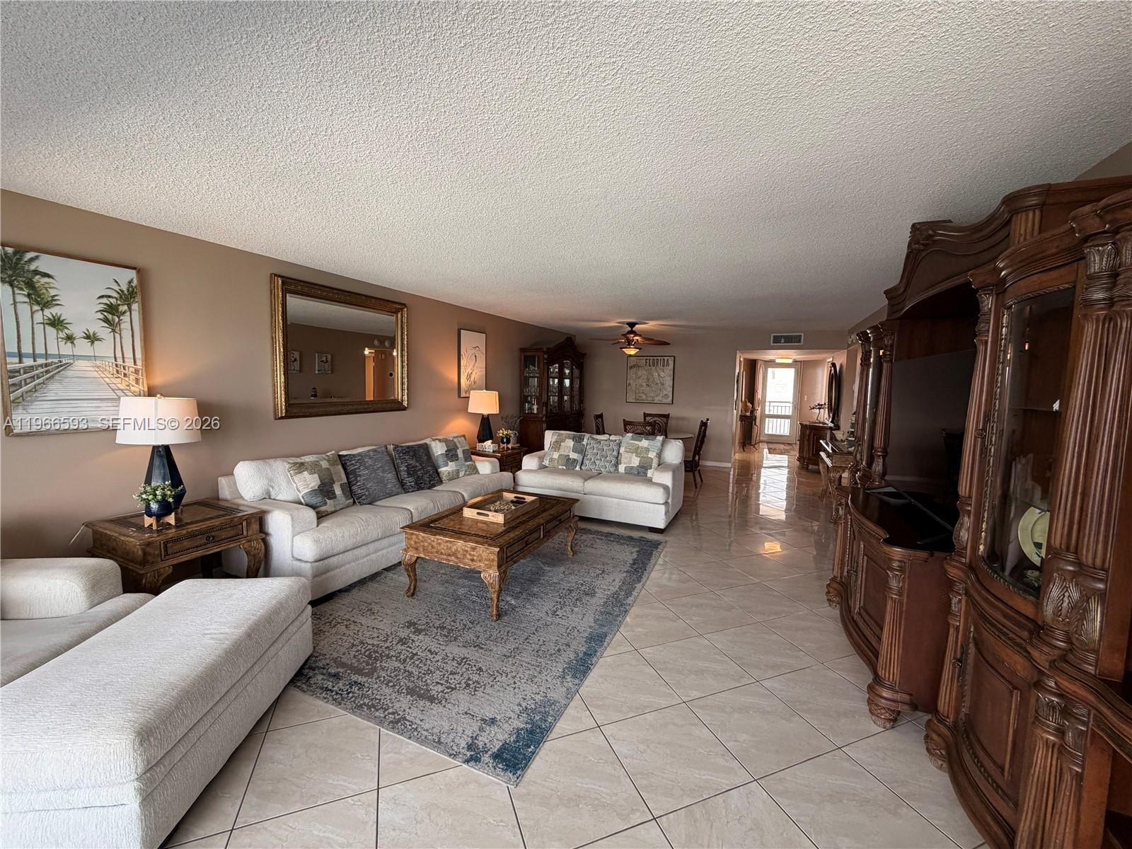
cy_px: 424
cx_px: 566
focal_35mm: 14
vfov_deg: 85.7
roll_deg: -1.1
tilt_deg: -5.6
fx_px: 458
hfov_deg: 102.1
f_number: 2.2
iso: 200
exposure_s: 1/120
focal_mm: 2.22
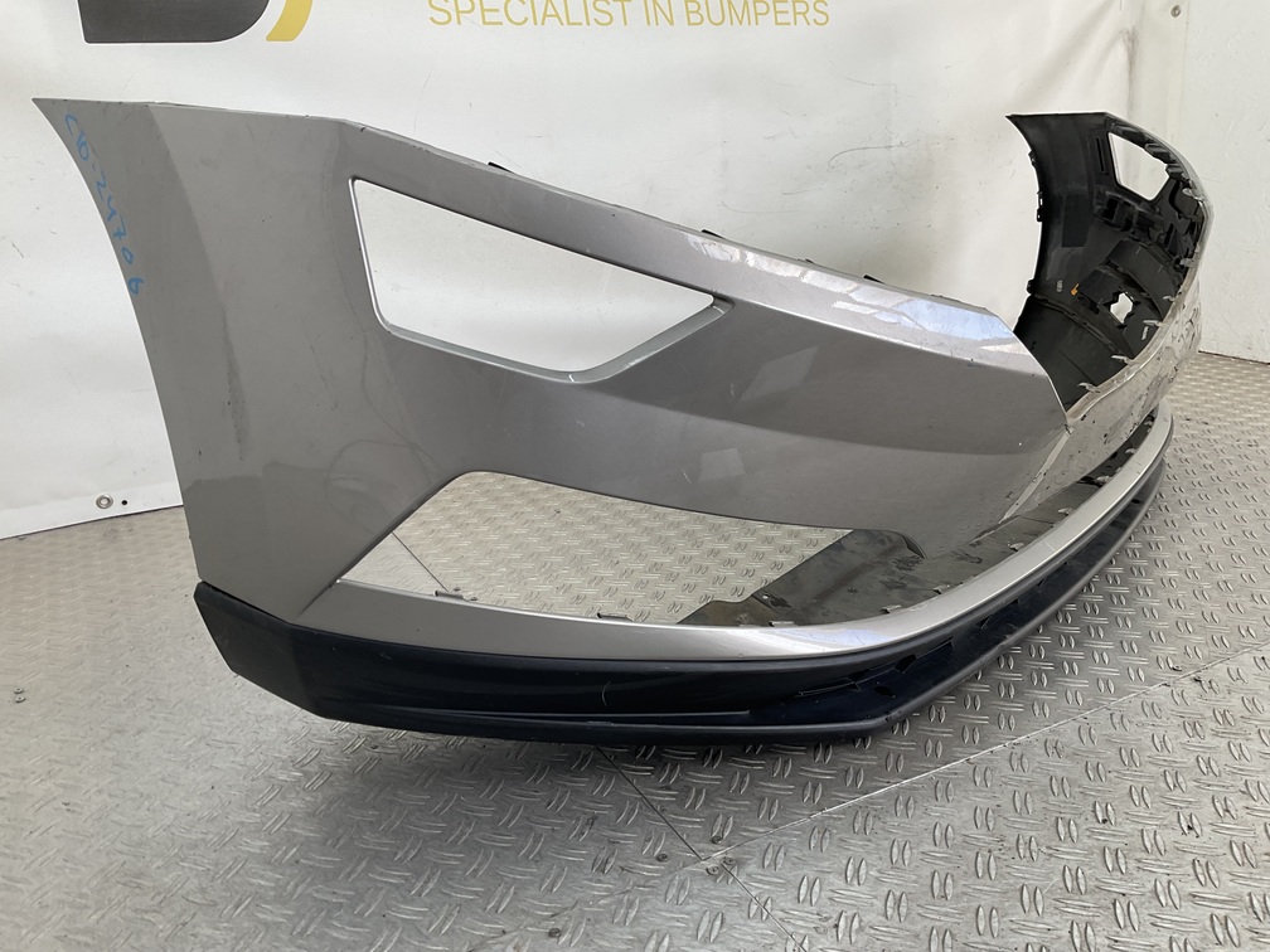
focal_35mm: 29
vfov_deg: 48.2
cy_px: 476
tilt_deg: -17.6
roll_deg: -0.8
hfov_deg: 61.7
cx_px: 635
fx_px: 1064
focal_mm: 3
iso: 16
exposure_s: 1/123
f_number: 1.8
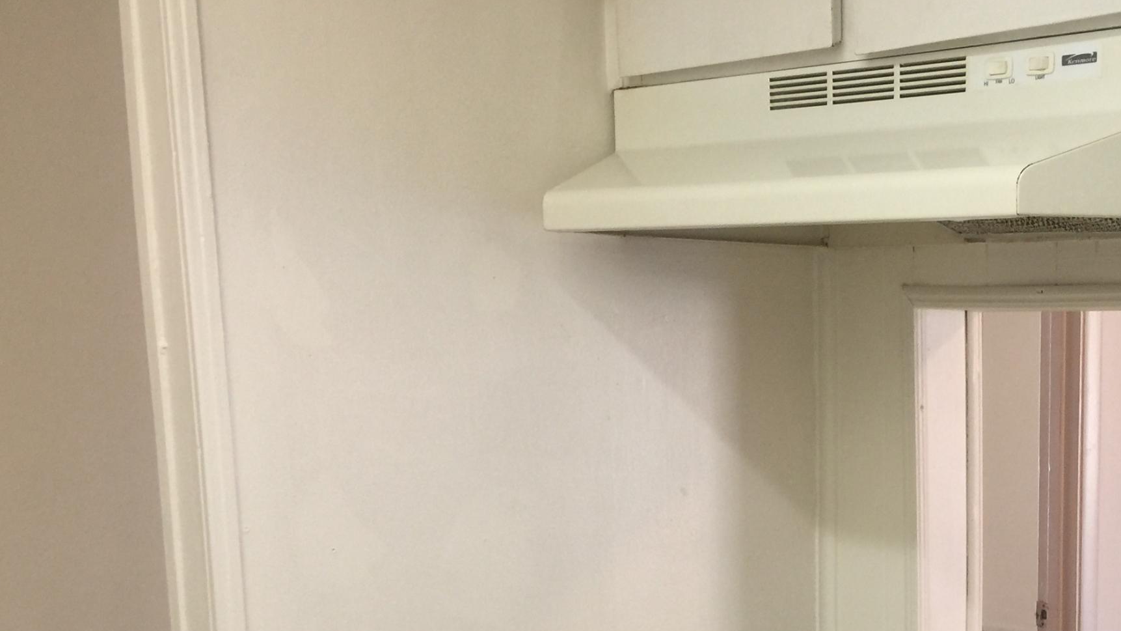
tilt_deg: -9.2
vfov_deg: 21.0
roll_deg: -0.7
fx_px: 1635
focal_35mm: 55
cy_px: 654
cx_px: 955
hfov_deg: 36.1
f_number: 2.2
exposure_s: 1/15
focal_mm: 4.15
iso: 40
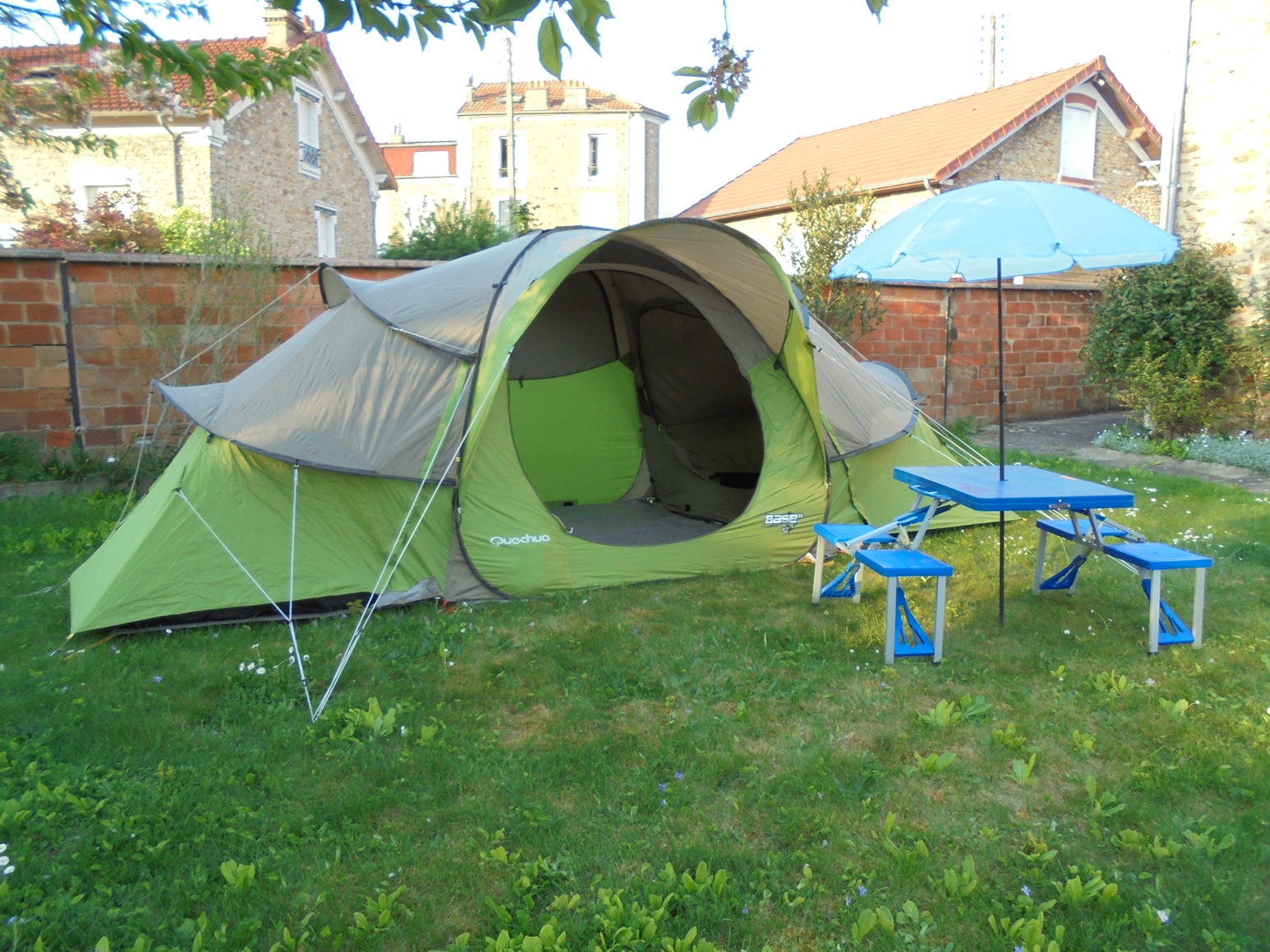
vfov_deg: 53.1
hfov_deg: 67.3
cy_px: 476
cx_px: 635
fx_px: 954
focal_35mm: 26
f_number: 3.5
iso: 100
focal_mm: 4.6
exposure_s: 1/80
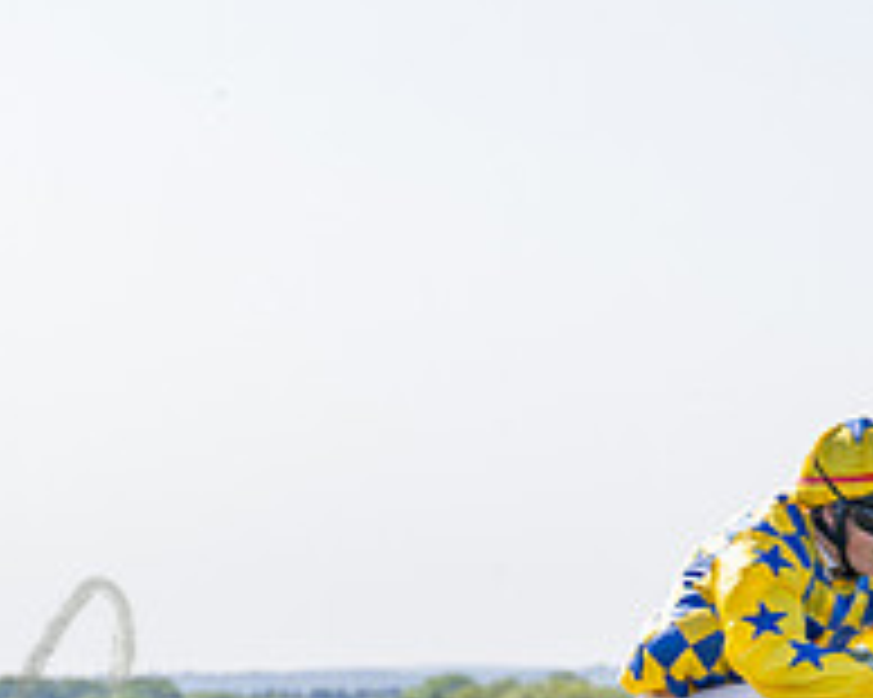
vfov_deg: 6.7
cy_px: 891
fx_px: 5914
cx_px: 385
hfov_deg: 8.4
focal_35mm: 229
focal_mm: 70
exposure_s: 1/1600
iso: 200
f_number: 4
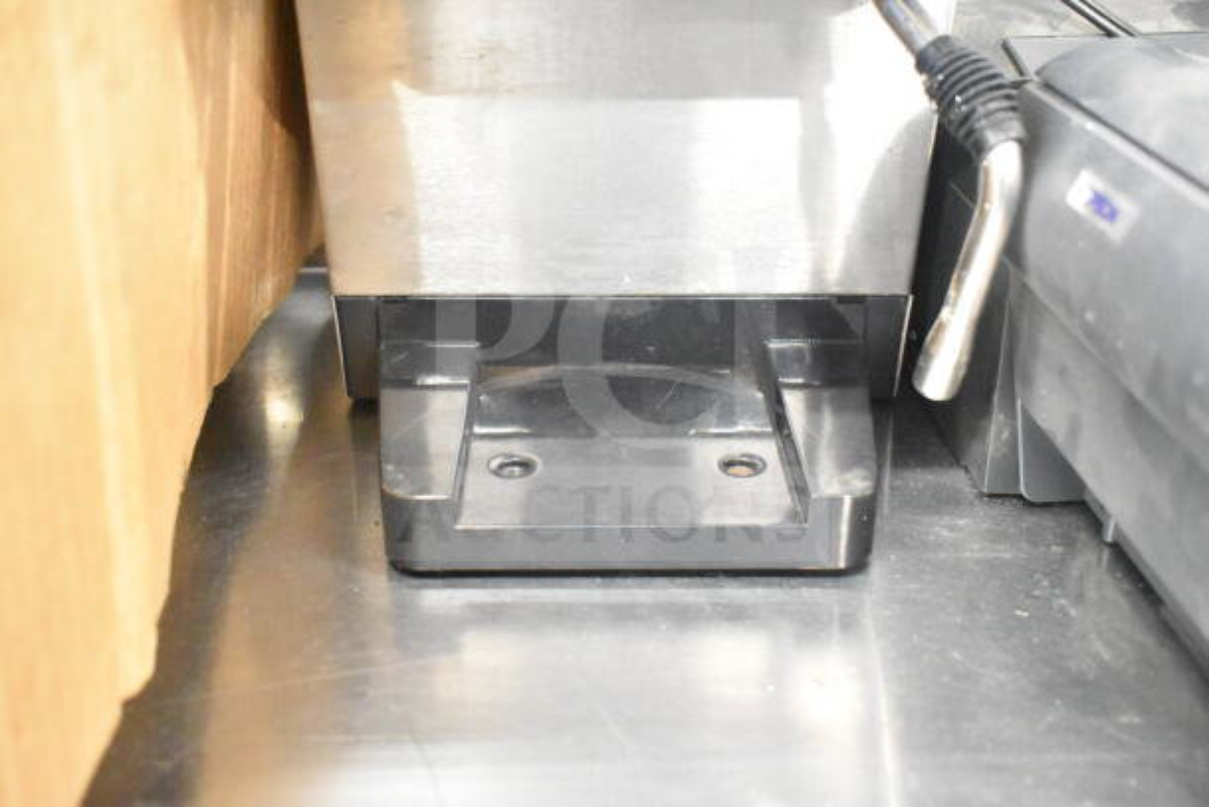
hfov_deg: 51.3
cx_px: 604
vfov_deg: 35.5
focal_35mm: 38
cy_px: 404
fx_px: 1260
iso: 14400
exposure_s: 1/40
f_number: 4
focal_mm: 25
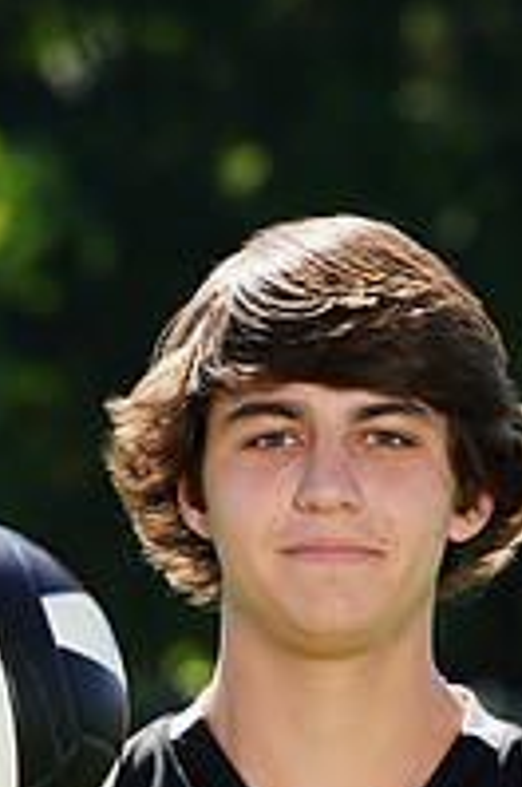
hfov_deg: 1.7
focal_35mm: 814
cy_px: 1111
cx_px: 245
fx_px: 17765
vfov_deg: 2.5
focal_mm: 279
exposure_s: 1/200
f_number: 11
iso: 200
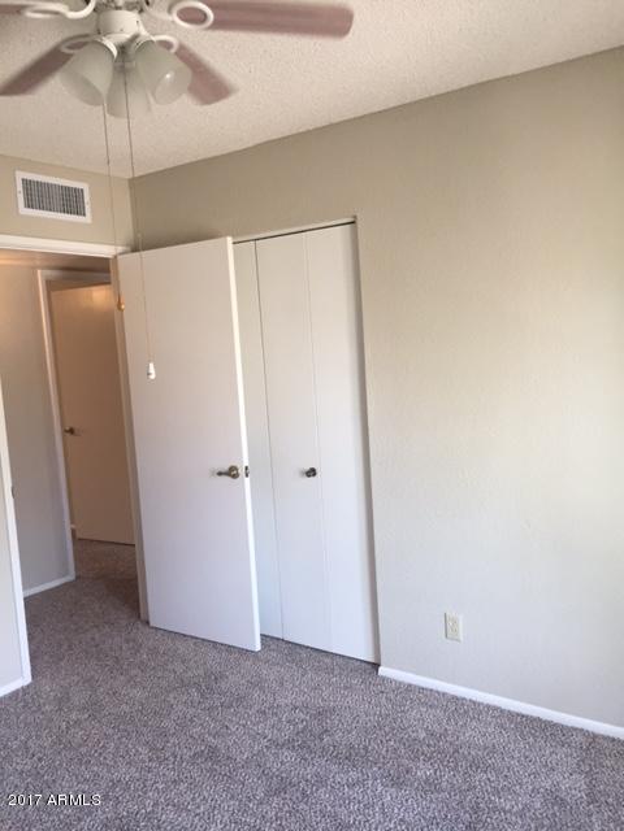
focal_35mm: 29
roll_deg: +3.0
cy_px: 416
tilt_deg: -5.4
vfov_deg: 61.7
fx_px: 697
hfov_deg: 48.2
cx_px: 312
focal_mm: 4.15
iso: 50
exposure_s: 1/30
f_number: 2.2
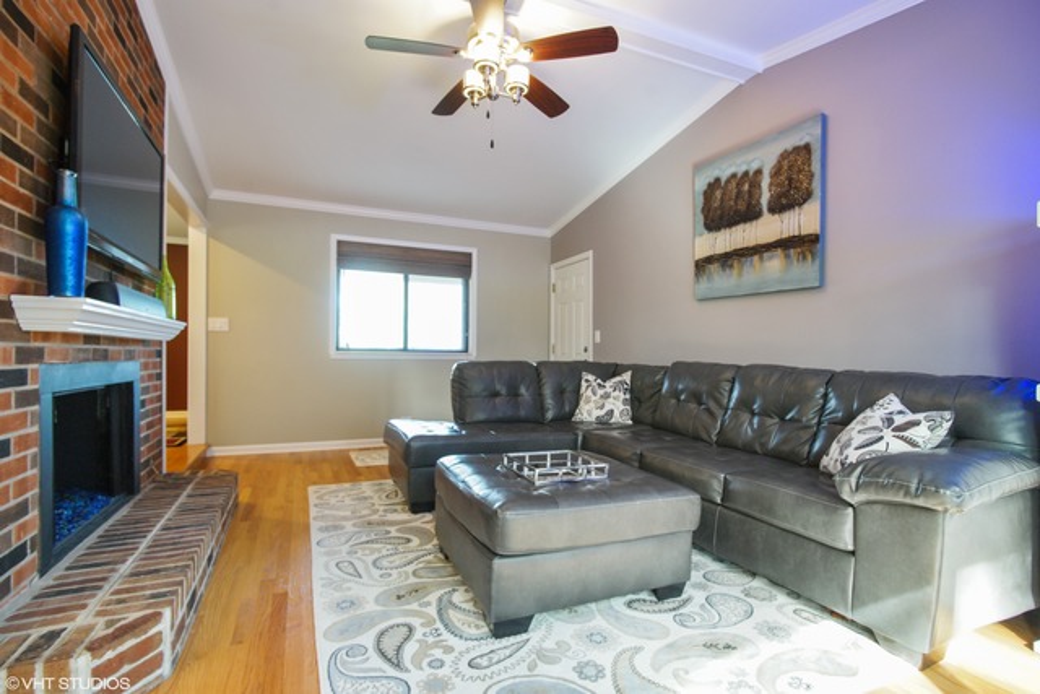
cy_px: 347
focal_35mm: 17
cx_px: 520
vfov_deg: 70.5
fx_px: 491
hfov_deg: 93.3
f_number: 8
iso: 500
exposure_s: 1/4
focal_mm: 17
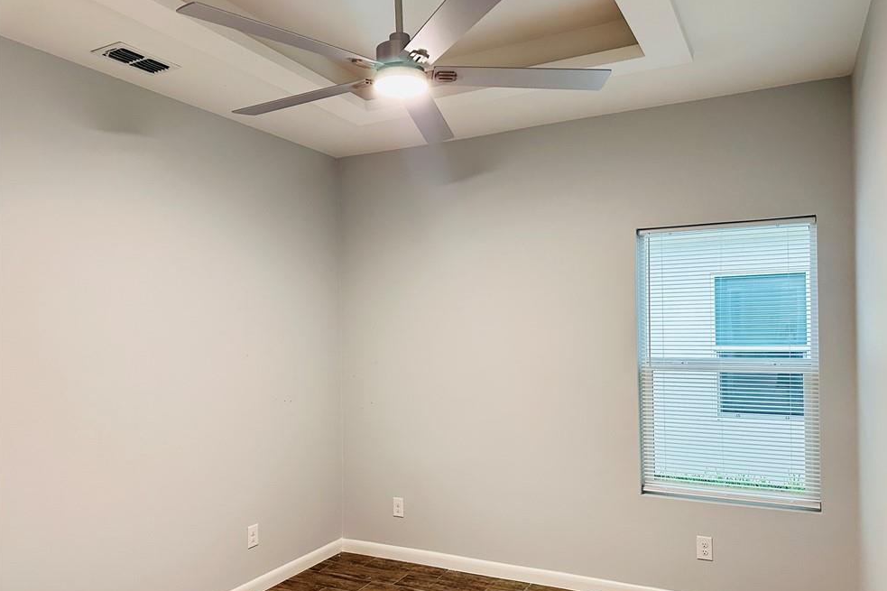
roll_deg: +0.5
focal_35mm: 26
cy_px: 329
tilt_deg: +0.0
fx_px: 640
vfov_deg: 49.4
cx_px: 457
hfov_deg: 69.4
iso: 320
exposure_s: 1/60
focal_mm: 6.86
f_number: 1.78
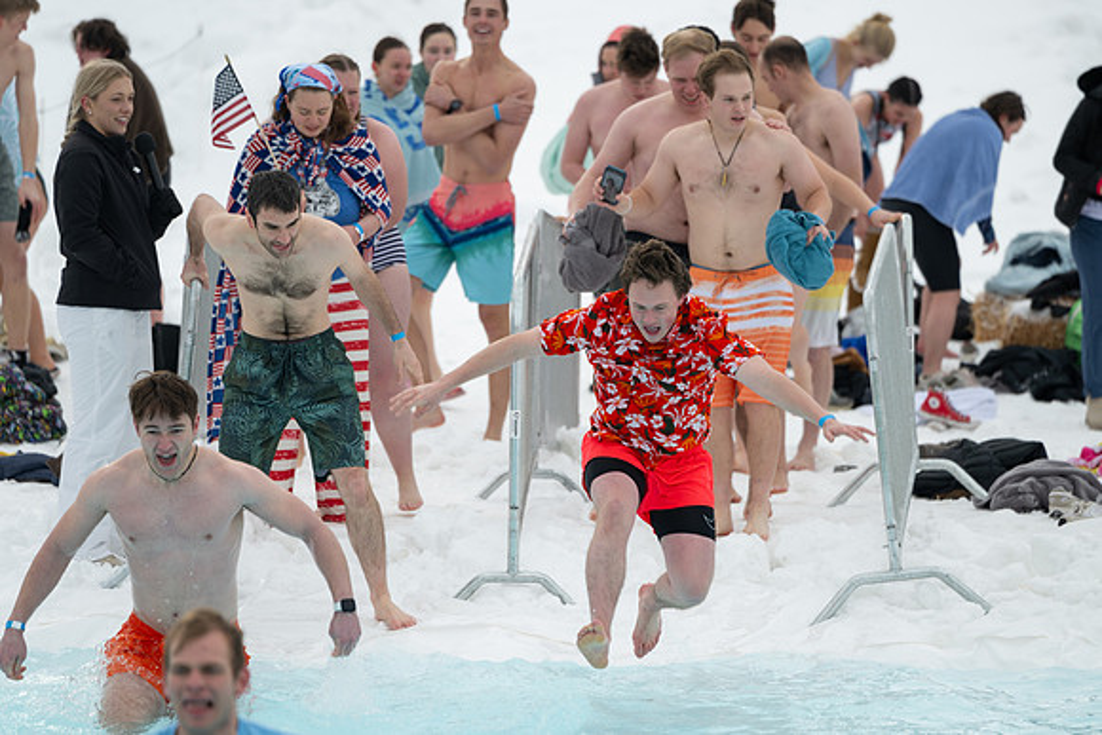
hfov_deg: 10.3
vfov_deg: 6.9
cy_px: 407
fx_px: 6111
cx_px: 611
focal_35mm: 200
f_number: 3.2
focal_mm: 180
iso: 72
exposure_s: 1/800
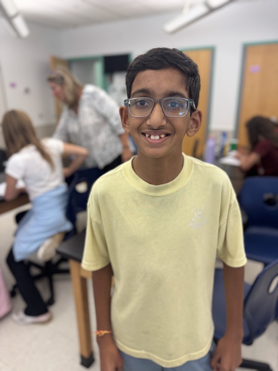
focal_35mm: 24
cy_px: 186
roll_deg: -0.4
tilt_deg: -17.9
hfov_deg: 56.8
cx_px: 139
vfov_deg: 71.6
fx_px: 257
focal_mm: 6.76
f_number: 1.78
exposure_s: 1/120
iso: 160
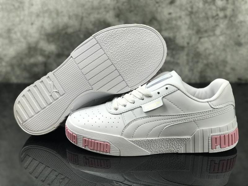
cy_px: 93
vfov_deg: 25.7
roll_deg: +0.4
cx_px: 124
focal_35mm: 57
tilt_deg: -18.6
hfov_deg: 33.8
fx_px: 408
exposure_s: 1/100
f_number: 2.8
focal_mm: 6.6
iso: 64
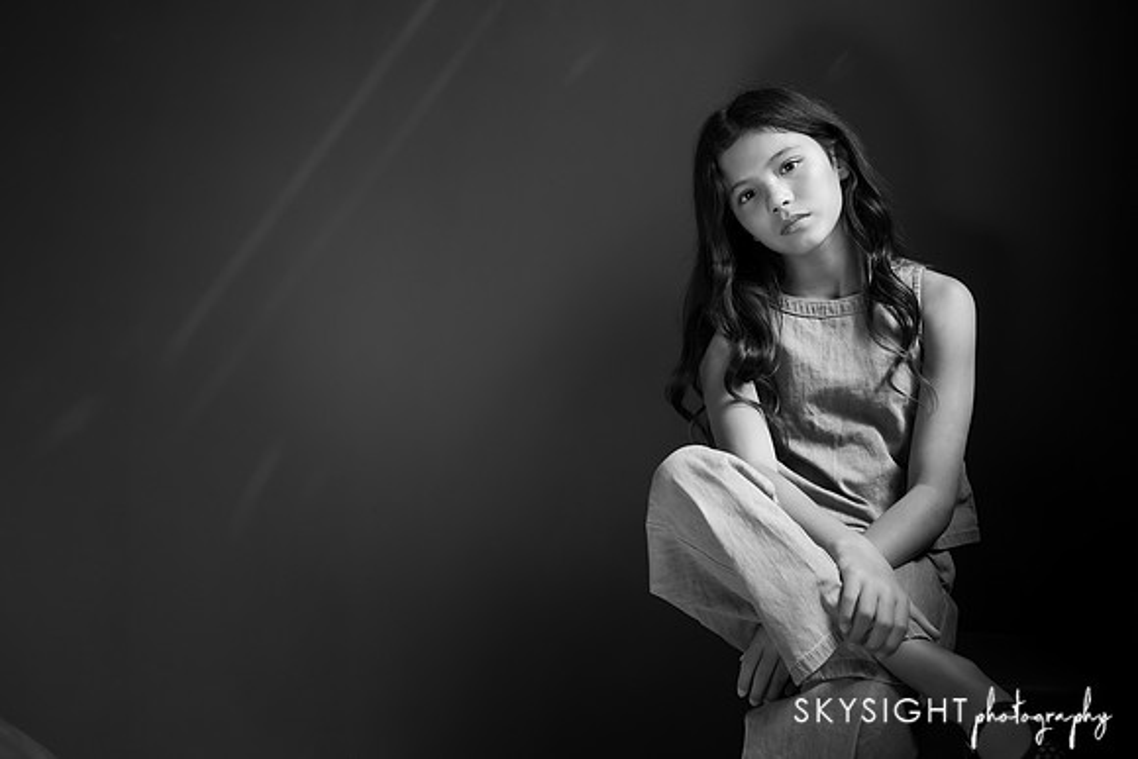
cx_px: 569
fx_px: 1676
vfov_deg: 25.5
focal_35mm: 53
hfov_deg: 37.5
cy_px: 380
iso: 1000
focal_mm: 53
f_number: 5.6
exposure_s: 1/1600
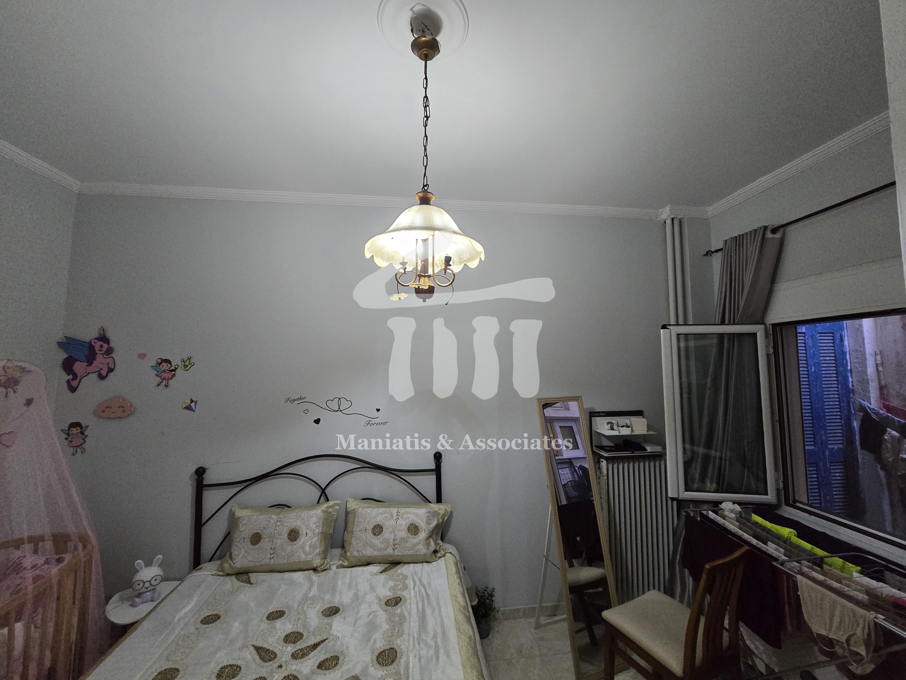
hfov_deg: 106.2
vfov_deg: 89.9
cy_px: 340
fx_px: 340
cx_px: 453
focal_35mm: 13
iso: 640
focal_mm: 2.2
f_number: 2.2
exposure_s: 1/50
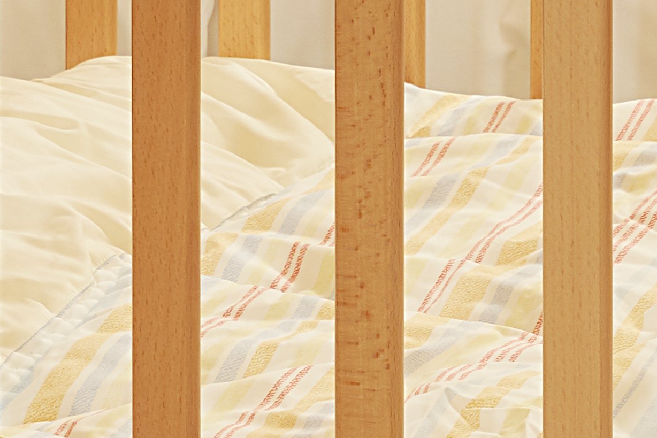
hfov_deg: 7.8
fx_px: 4818
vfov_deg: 5.2
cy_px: -156
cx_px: 229
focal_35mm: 264
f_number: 8
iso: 100
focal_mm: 35
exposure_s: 2
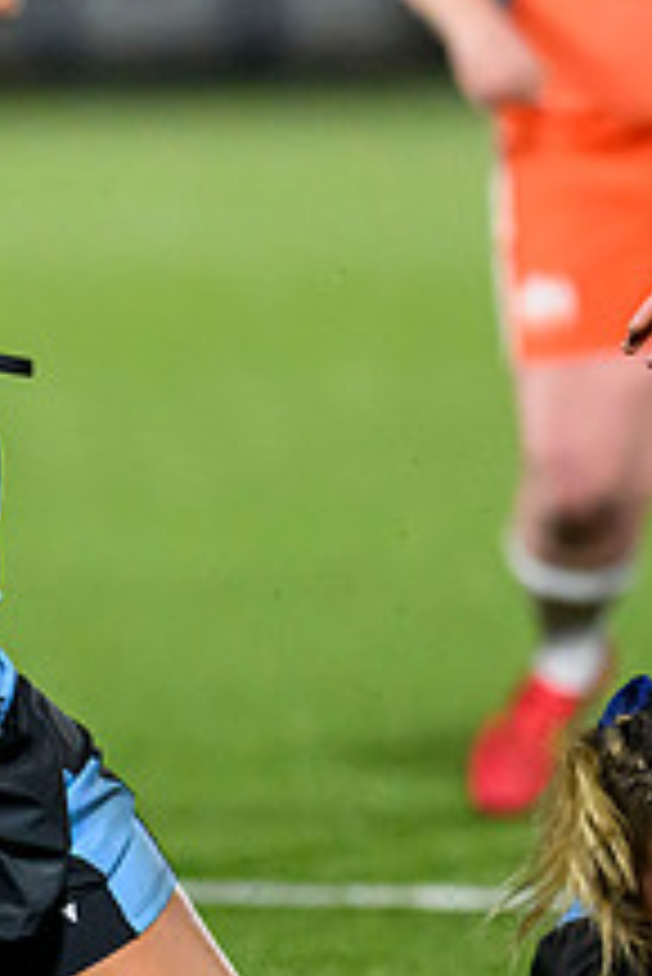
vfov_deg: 1.3
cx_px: -246
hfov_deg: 0.9
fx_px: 41550
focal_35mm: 1532
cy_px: 573
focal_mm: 400
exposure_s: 1/1000
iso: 5000
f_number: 2.8
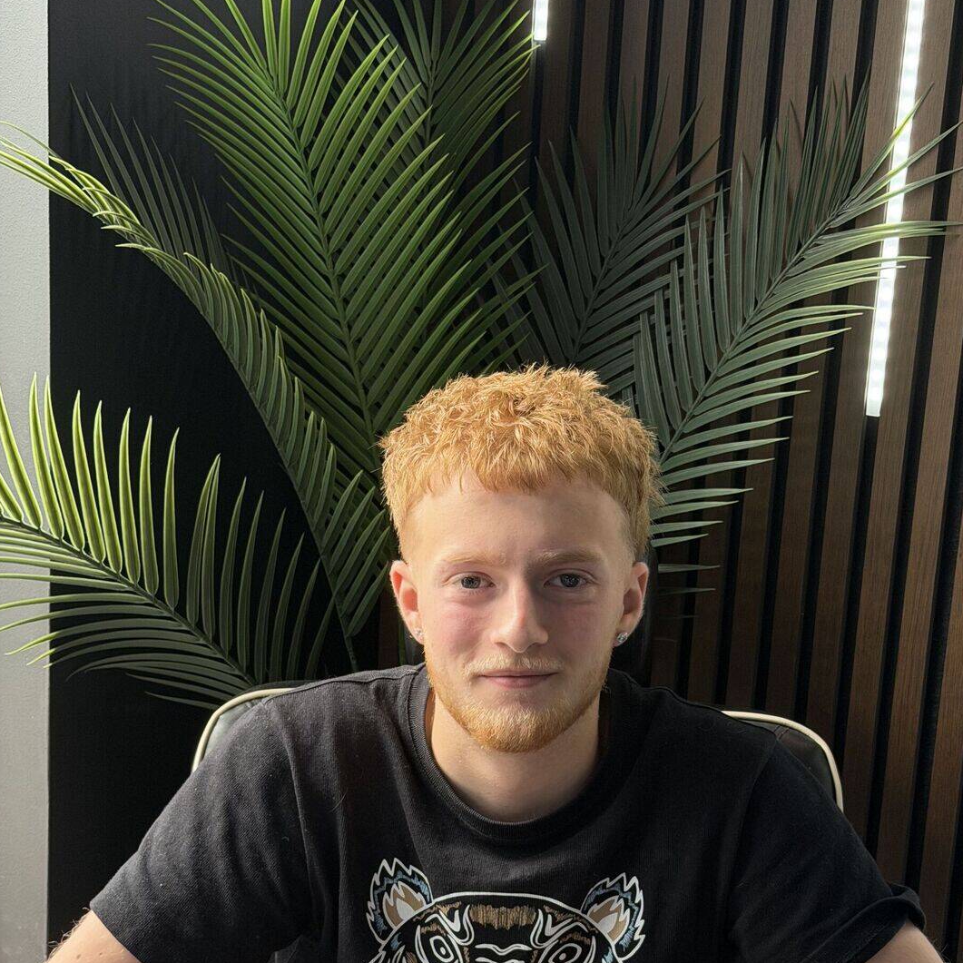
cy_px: 618
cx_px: 506
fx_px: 2014
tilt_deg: -14.6
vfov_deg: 26.8
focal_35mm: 64
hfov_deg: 26.9
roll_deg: -3.9
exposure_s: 1/175
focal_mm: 6.76
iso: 50
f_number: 1.78
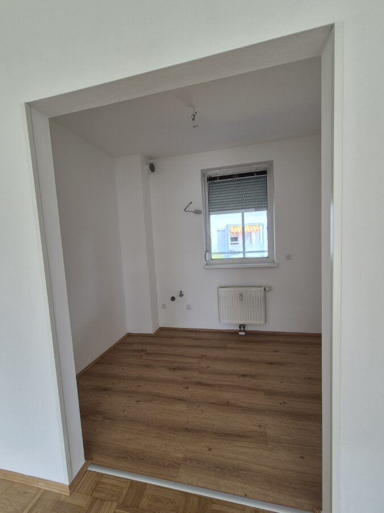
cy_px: 256
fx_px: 192
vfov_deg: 106.2
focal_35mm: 13
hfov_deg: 89.9
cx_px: 192
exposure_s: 1/103
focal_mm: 2.2
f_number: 2.2
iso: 50
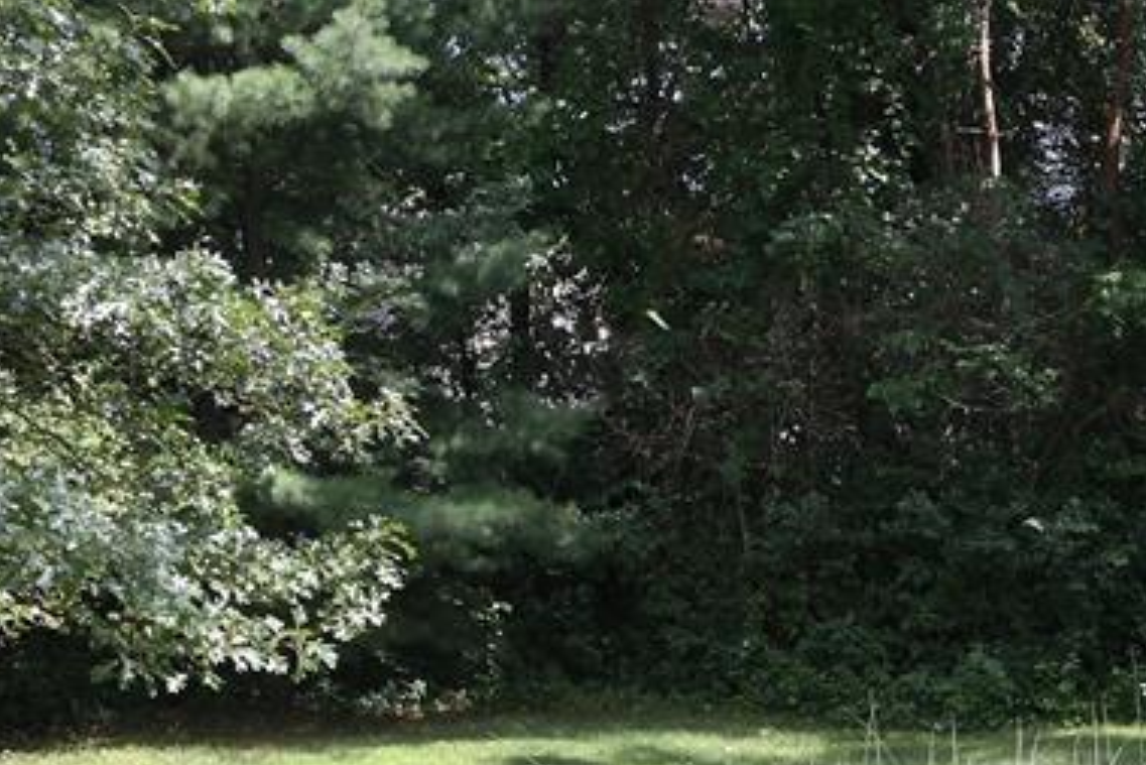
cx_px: 1300
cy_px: 835
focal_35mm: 81
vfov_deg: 16.4
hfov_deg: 23.3
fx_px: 2579
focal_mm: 20
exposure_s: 1/160
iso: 100
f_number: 4.5
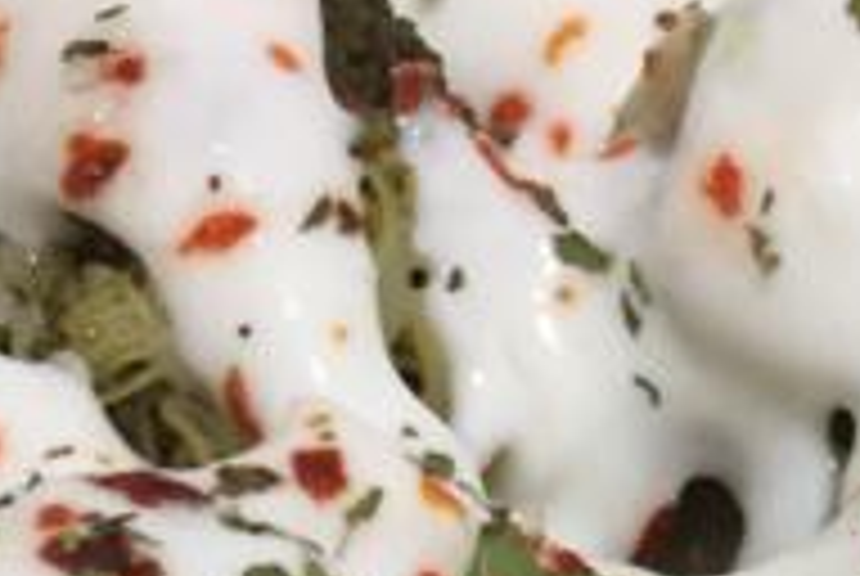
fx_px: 3469
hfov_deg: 14.1
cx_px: 387
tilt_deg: -56.9
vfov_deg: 8.1
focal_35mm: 145
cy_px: 1742
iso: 160
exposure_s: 1/33
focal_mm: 4.15
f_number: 2.2
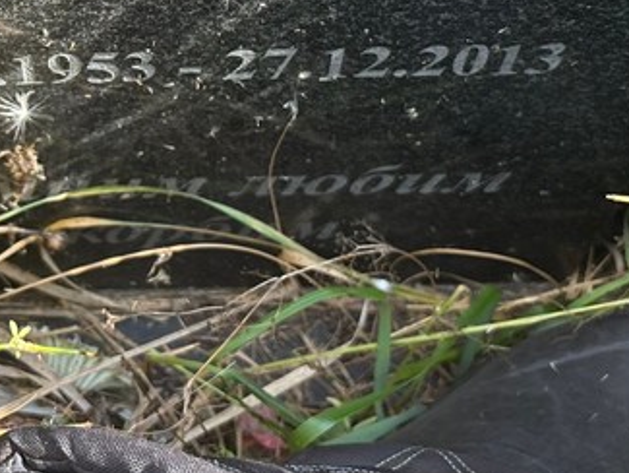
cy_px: -2
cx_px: 130
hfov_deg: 29.6
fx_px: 1163
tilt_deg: -55.1
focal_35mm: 64
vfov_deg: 22.1
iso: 50
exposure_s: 1/205
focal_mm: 5.96
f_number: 1.6
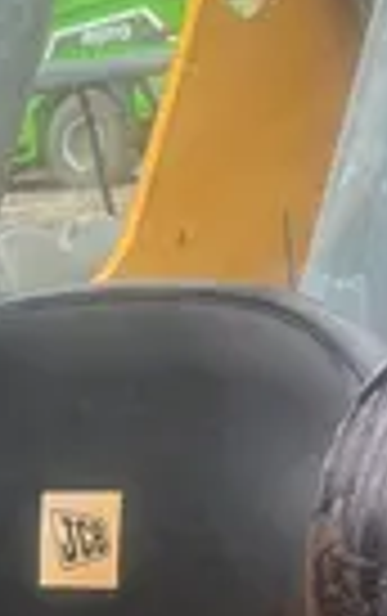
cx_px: -490
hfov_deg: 8.3
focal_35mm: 147
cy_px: 843
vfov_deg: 13.6
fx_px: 2473
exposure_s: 1/499
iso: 50
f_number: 1.6
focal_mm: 5.1
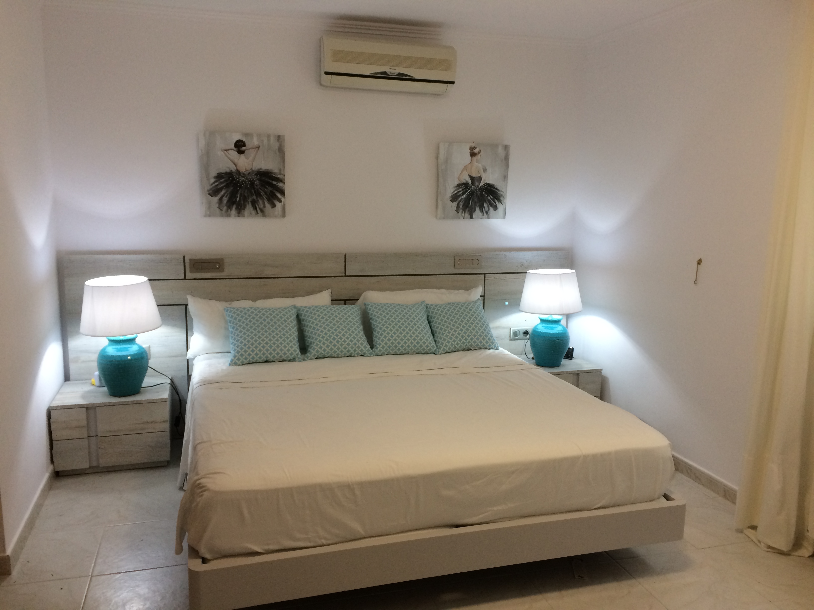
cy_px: 305
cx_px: 407
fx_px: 682
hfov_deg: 61.7
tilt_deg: -9.5
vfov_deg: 48.2
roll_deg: -0.8
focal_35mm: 29
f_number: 2.2
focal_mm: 4.15
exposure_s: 1/33
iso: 64
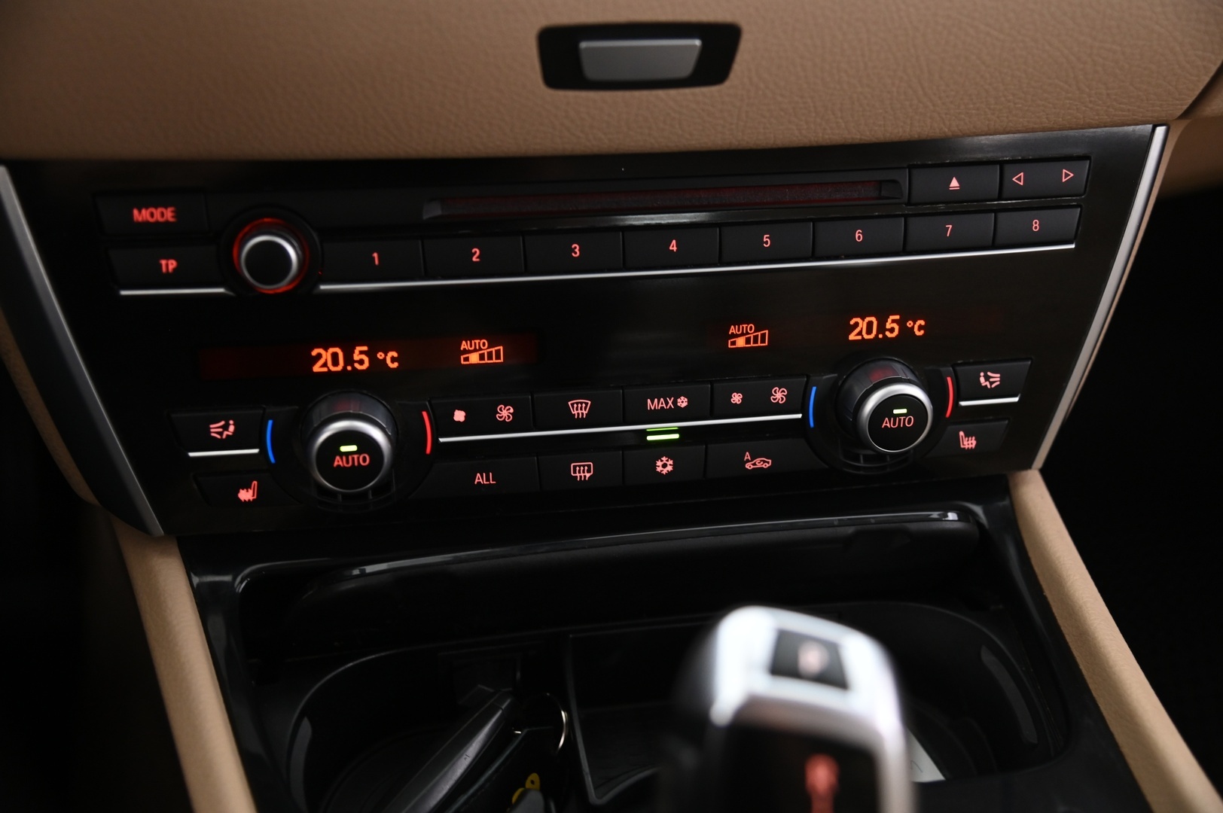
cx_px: 612
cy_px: 406
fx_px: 1494
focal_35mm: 44
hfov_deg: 44.5
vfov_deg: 30.5
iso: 2000
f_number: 4
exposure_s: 1/13
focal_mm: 44
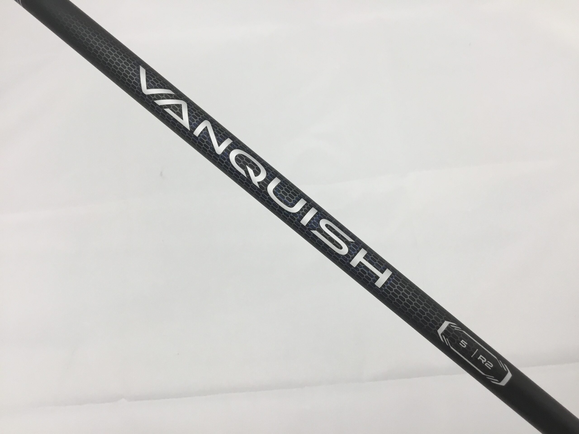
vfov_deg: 45.4
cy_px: 217
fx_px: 519
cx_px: 290
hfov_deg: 58.4
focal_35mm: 31
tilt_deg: -66.4
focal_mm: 3.3
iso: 32
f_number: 2.4
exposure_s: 1/33
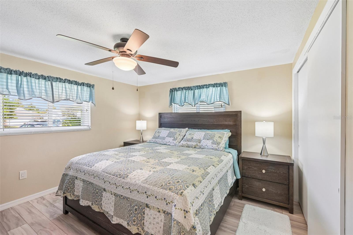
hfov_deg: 98.6
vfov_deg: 75.5
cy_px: 118
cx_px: 176
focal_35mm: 16
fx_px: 152
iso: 400
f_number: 8
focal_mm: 15.5
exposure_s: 1/20
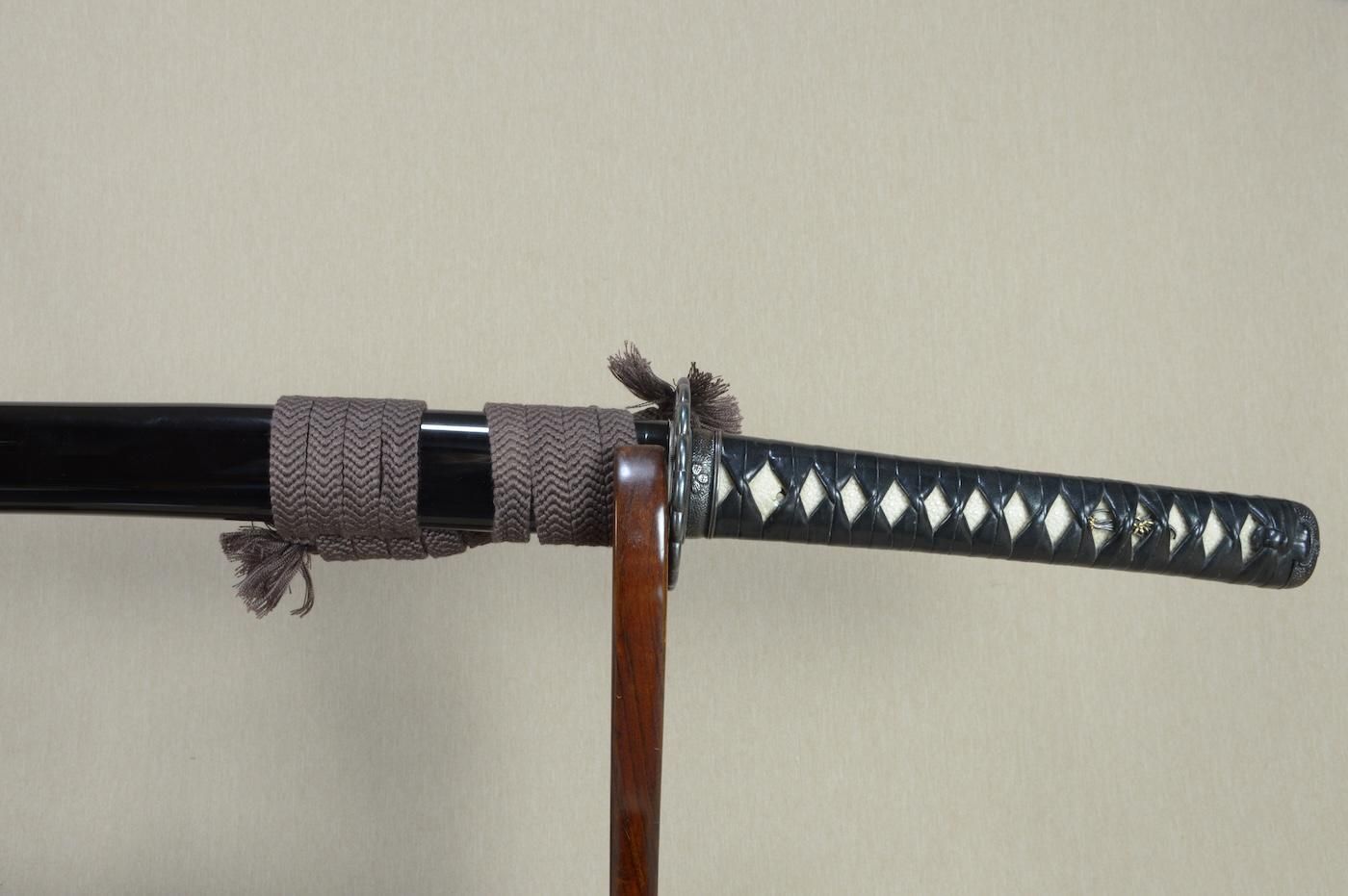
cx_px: 674
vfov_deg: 43.5
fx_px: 1122
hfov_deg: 62.0
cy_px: 448
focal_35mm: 30
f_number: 11
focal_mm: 20
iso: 400
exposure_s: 1/2
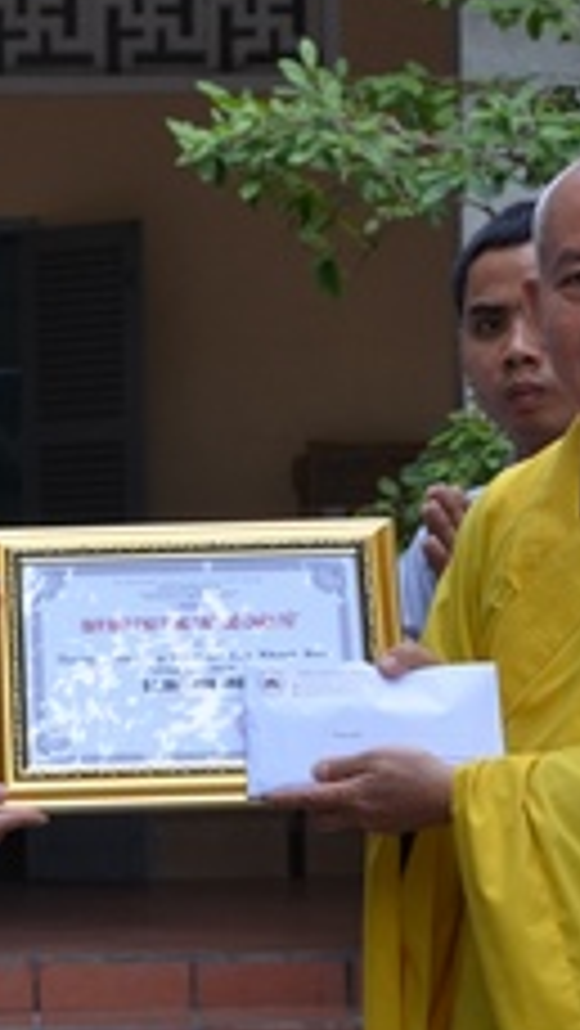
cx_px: 297
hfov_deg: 6.8
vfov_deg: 12.1
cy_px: 259
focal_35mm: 178
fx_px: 4861
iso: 640
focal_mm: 40
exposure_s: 1/200
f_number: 7.1
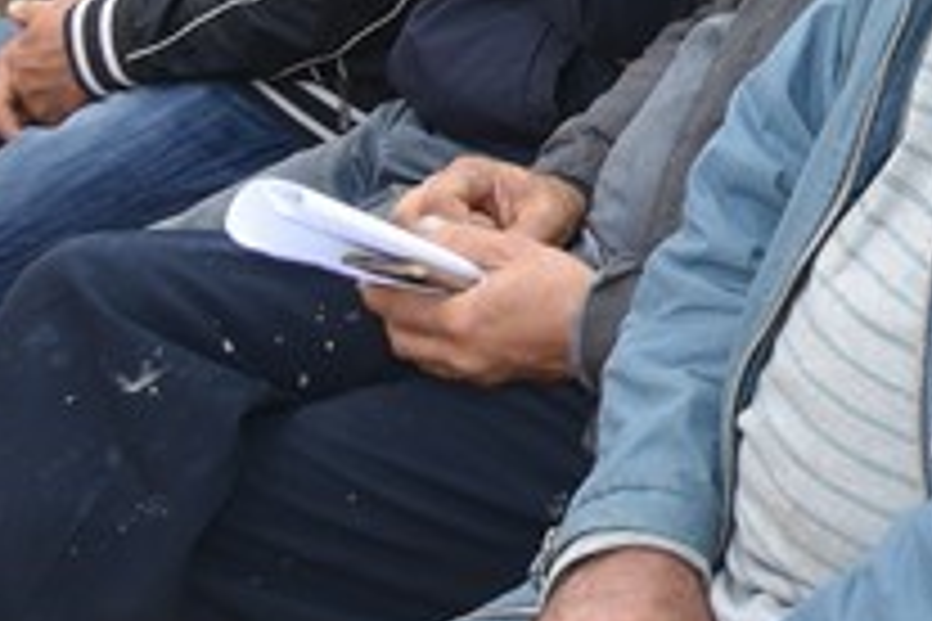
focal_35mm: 163
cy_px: -493
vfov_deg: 8.1
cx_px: 1823
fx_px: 4220
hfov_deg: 11.4
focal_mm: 22
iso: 100
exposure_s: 1/160
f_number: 6.3
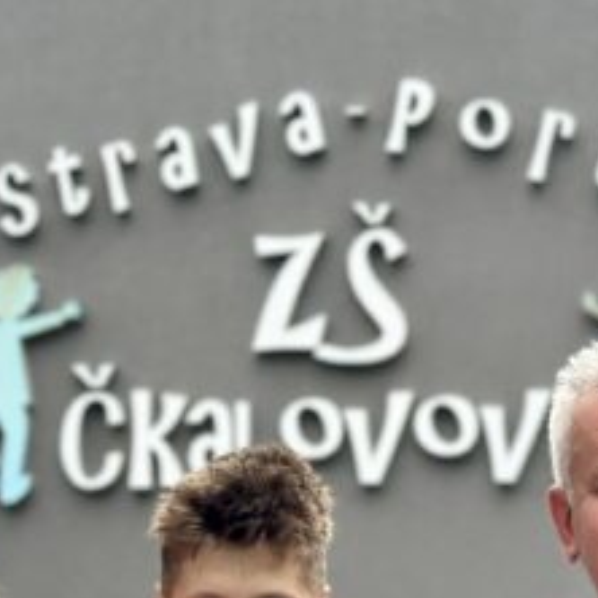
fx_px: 2873
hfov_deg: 11.9
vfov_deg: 11.6
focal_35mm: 147
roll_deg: -1.1
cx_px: 358
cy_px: 770
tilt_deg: +3.2
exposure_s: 1/590
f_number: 1.78
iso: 80
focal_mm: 6.86
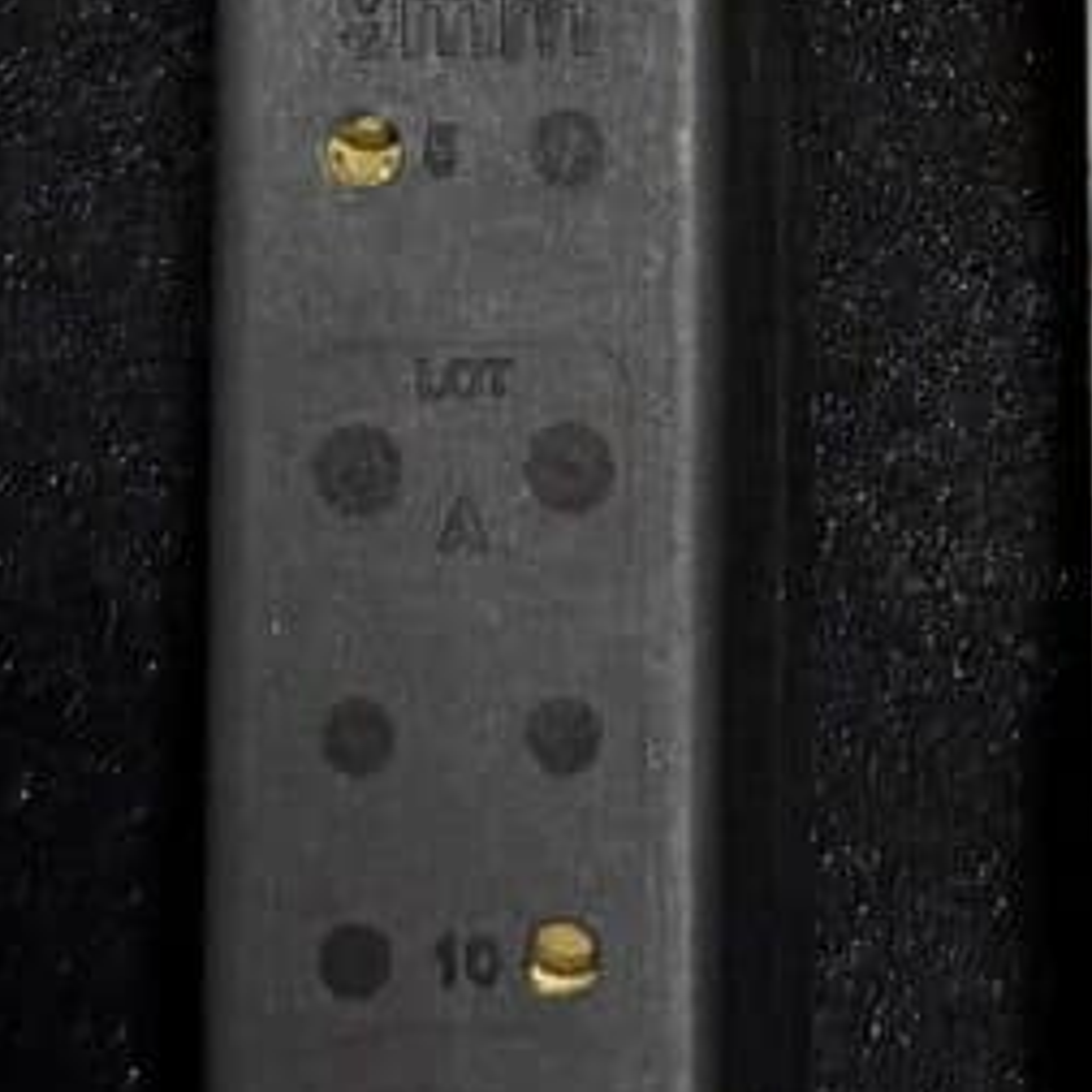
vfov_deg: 7.8
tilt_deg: -85.1
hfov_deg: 8.1
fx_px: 7673
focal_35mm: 215
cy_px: -1127
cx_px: 1334
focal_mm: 6.76
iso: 250
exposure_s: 1/50
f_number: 1.78
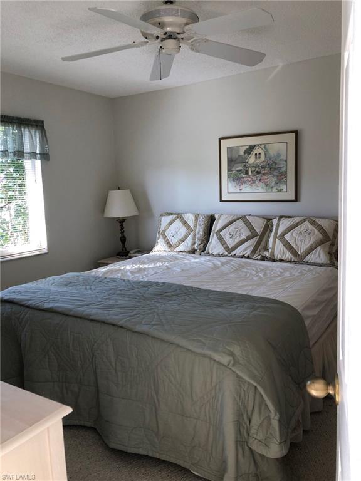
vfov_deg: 63.4
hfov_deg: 49.7
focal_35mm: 28
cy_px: 240
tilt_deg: -5.7
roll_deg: +0.0
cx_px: 180
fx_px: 389
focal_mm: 3.99
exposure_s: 1/40
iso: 32
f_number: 1.8
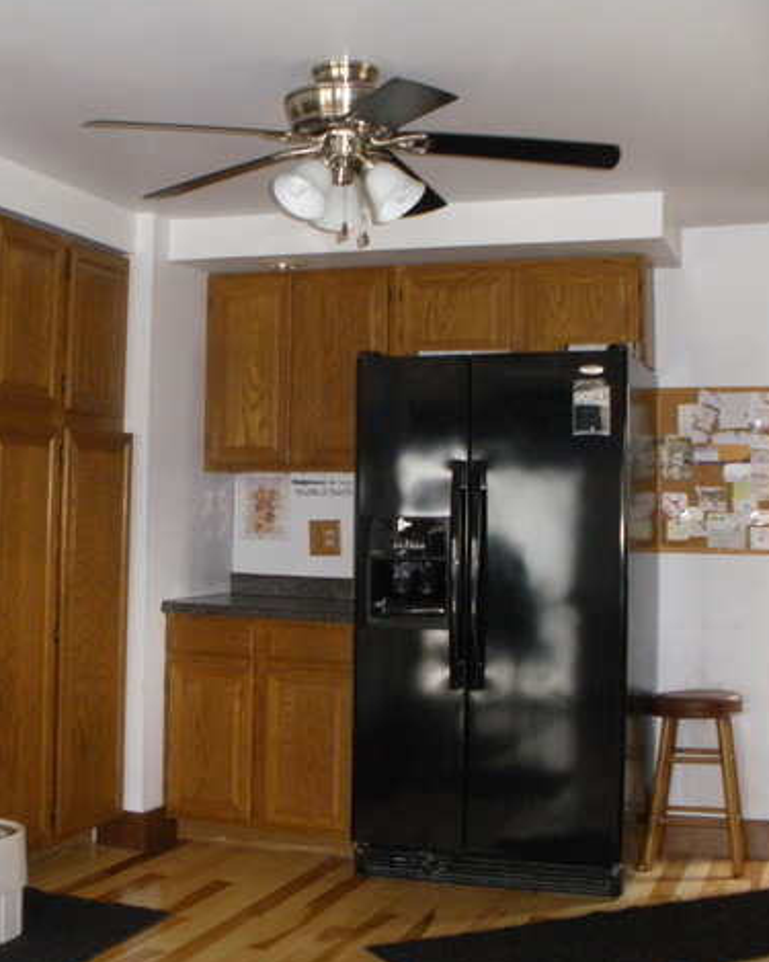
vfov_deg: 38.8
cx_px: 291
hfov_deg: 31.3
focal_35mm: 48
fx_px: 1366
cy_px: 482
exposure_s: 1/30
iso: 400
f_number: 3.5
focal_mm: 6.3
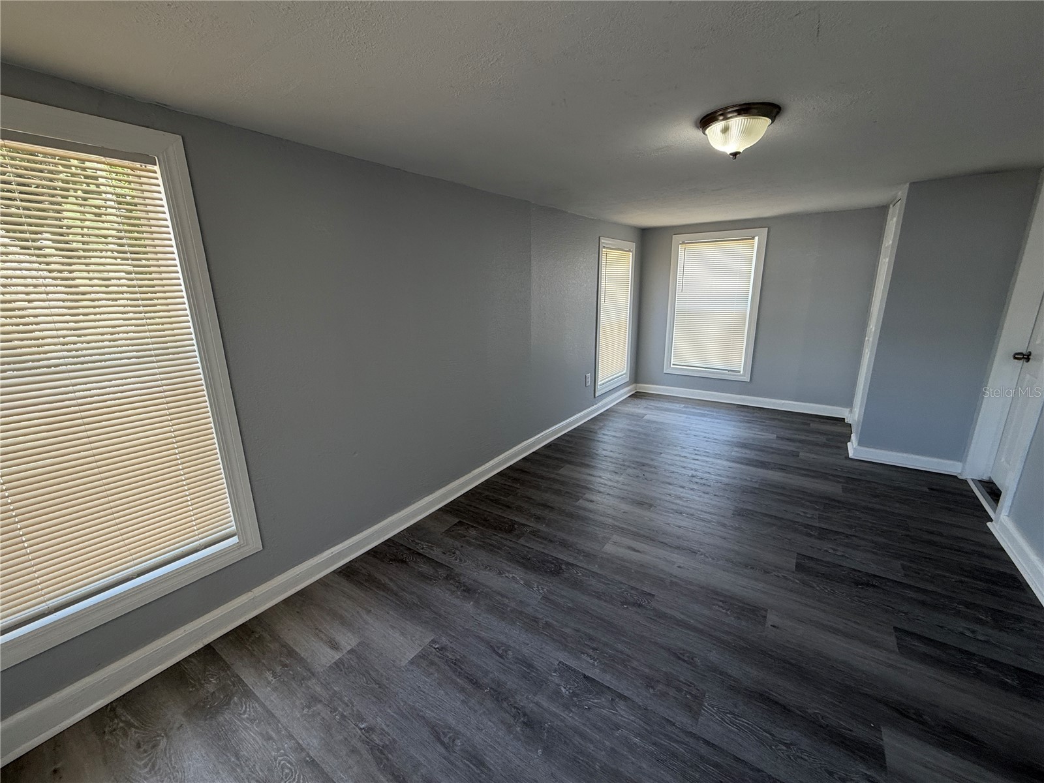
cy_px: 392
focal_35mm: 14
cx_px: 522
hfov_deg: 102.1
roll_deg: +2.5
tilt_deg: -14.8
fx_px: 422
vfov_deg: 85.7
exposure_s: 1/121
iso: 100
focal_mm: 2.22
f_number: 2.2
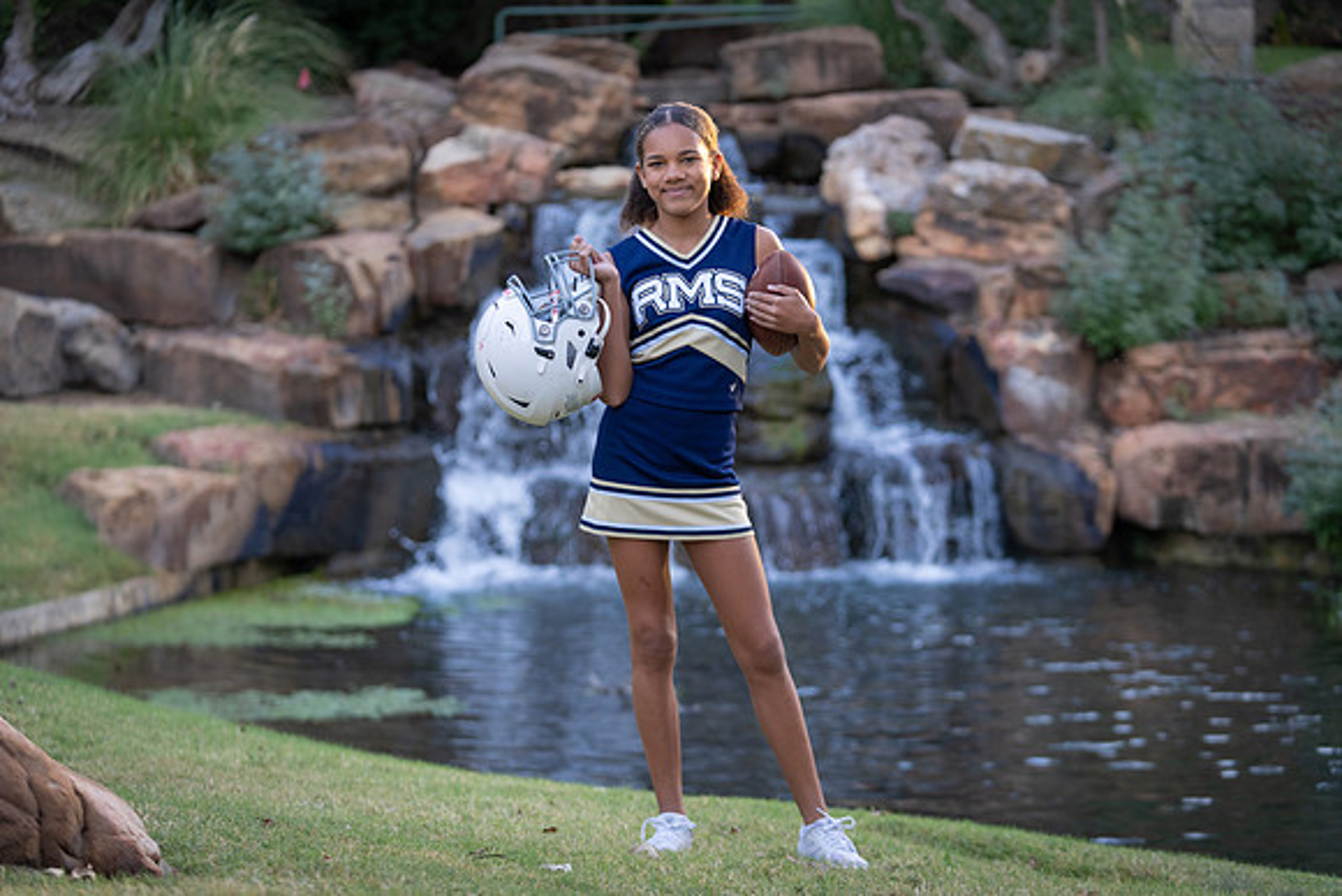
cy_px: 448
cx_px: 671
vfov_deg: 14.4
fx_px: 3542
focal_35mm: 95
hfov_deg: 21.5
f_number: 2.8
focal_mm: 95
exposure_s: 1/320
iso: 640
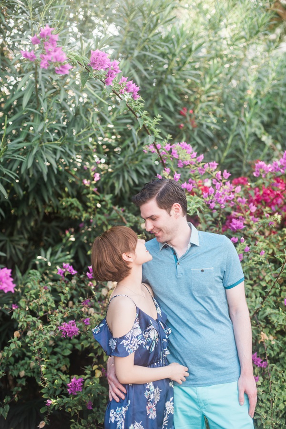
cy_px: 214
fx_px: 595
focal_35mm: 50
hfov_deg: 27.0
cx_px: 143
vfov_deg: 39.6
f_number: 2.5
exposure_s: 1/800
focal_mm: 50
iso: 200
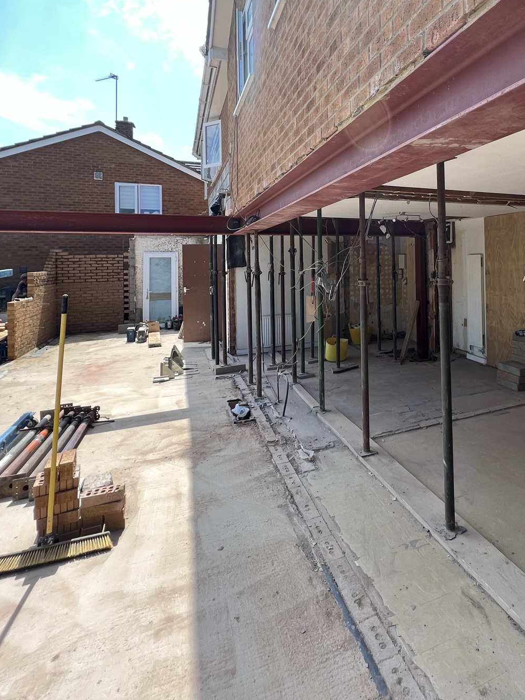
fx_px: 405
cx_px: 400
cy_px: 255
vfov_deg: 80.0
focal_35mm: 20
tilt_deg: +2.1
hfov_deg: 61.9
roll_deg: +1.6
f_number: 1.8
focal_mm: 1.57
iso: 32
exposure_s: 1/378
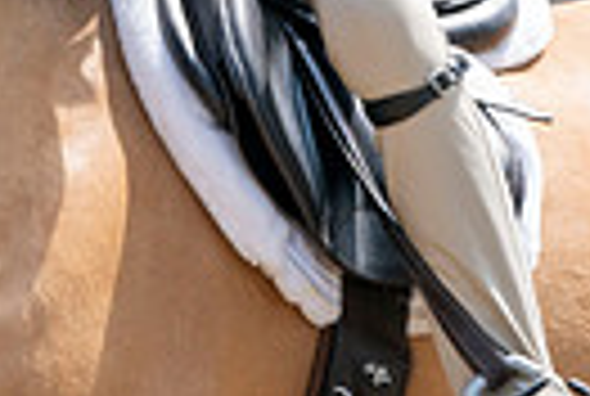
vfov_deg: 1.4
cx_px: -293
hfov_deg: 2.1
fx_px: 16229
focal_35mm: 988
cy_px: -470
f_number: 5.6
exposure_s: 1/250
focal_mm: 224
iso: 160
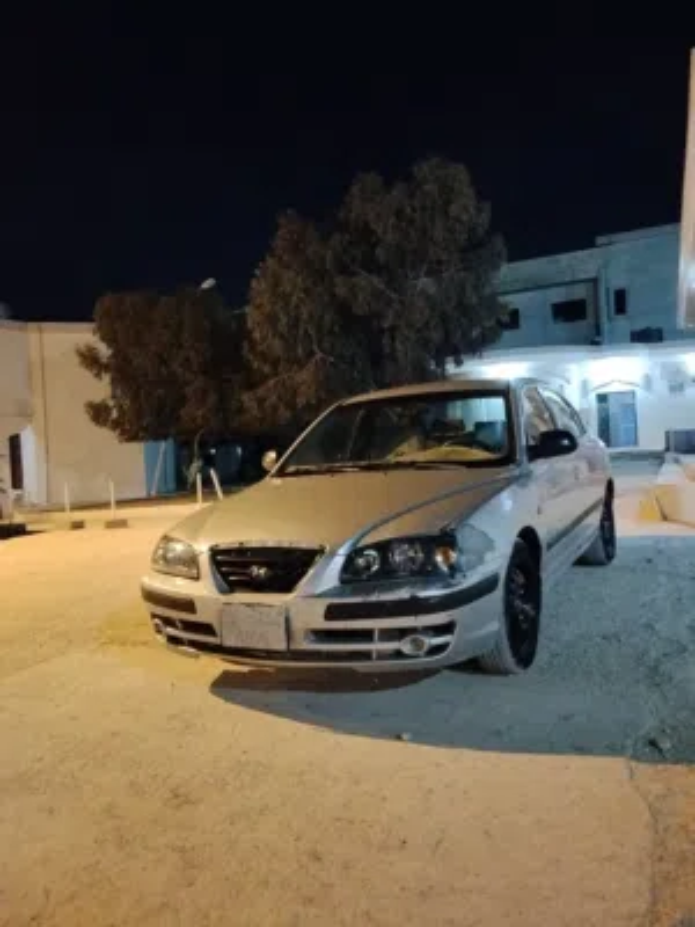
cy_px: 464
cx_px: 348
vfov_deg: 61.7
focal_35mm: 29
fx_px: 776
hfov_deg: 48.2
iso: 1250
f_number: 1.8
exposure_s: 1/17
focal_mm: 4.22
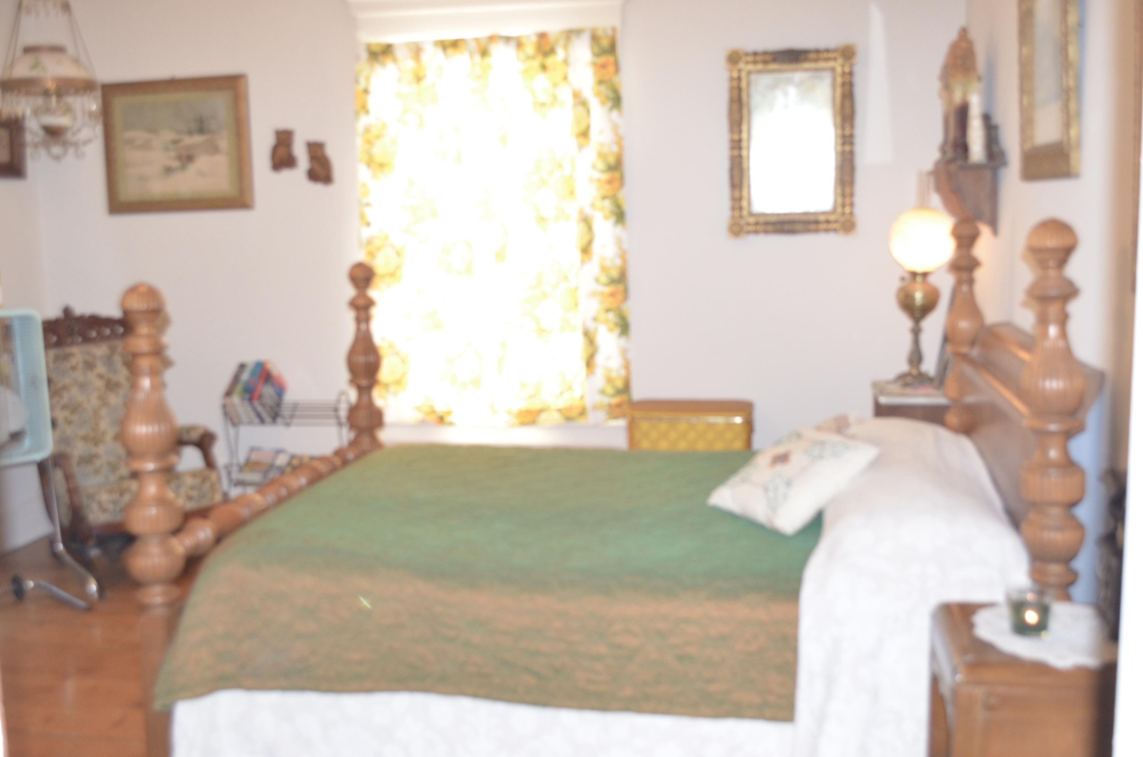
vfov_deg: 36.7
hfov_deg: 53.2
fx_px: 1141
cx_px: 572
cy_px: 378
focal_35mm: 36
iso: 1250
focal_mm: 24
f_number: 5.6
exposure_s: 1/60
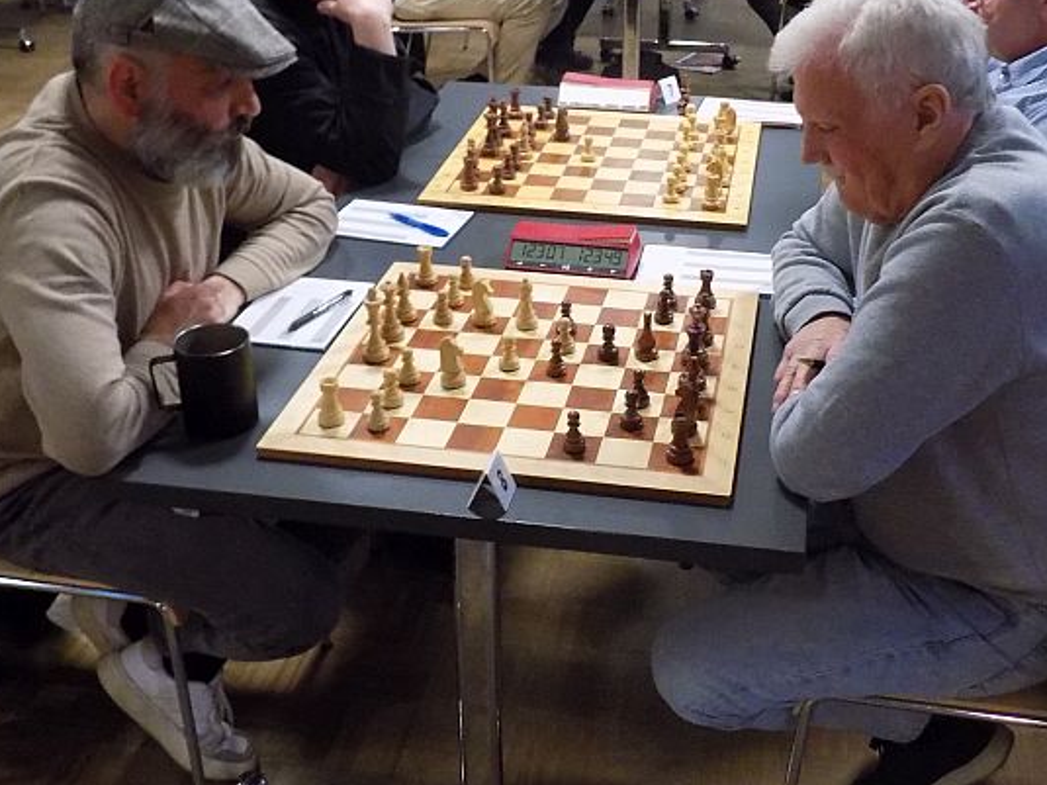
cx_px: 613
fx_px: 1331
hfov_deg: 42.8
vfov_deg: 32.9
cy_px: 380
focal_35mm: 44
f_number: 3.1
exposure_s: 1/15
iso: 400
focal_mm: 4
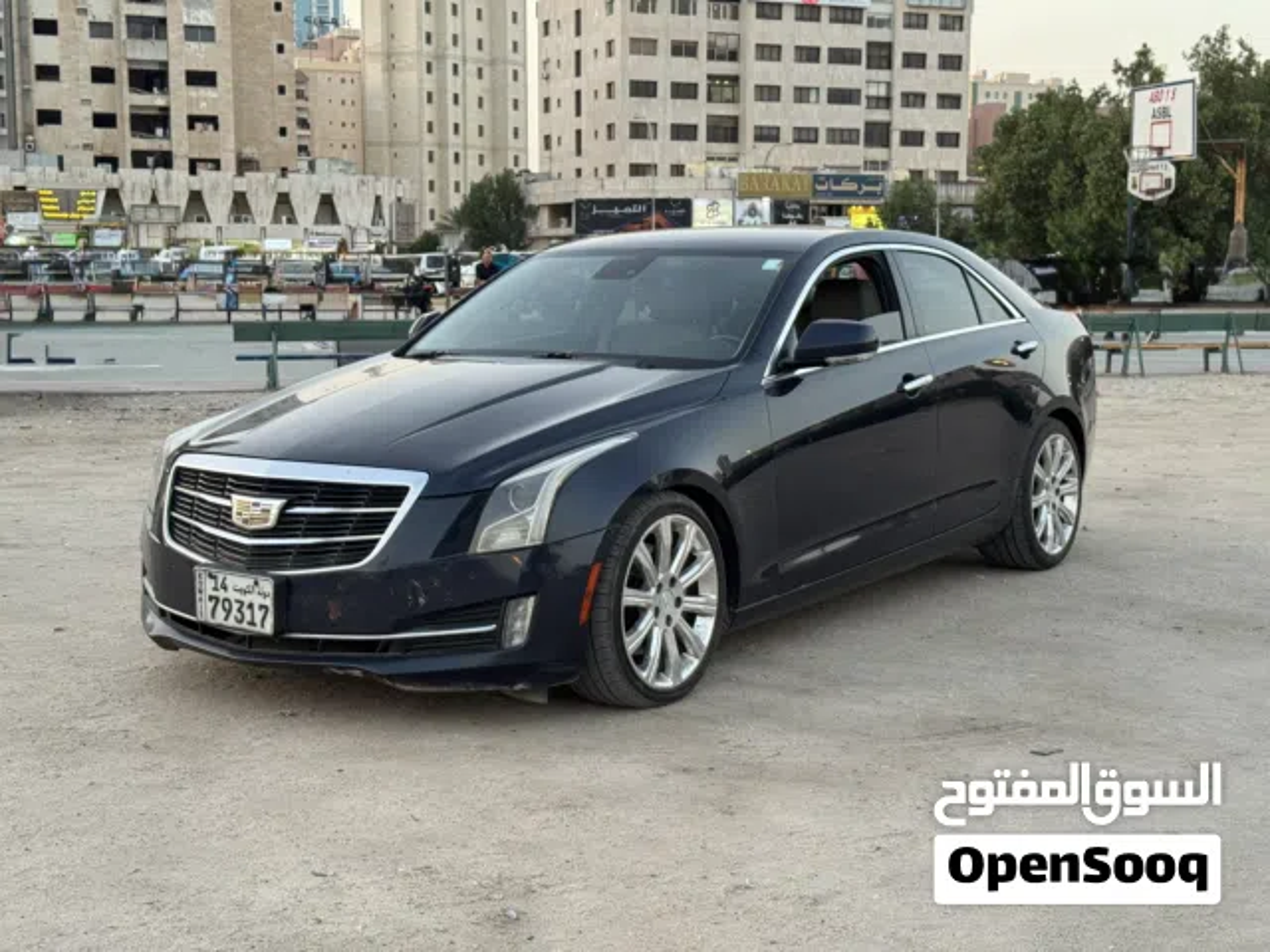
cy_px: 476
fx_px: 1761
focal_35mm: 48
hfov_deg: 39.7
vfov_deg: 30.3
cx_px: 635
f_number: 1.78
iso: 100
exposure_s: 1/100
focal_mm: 6.76
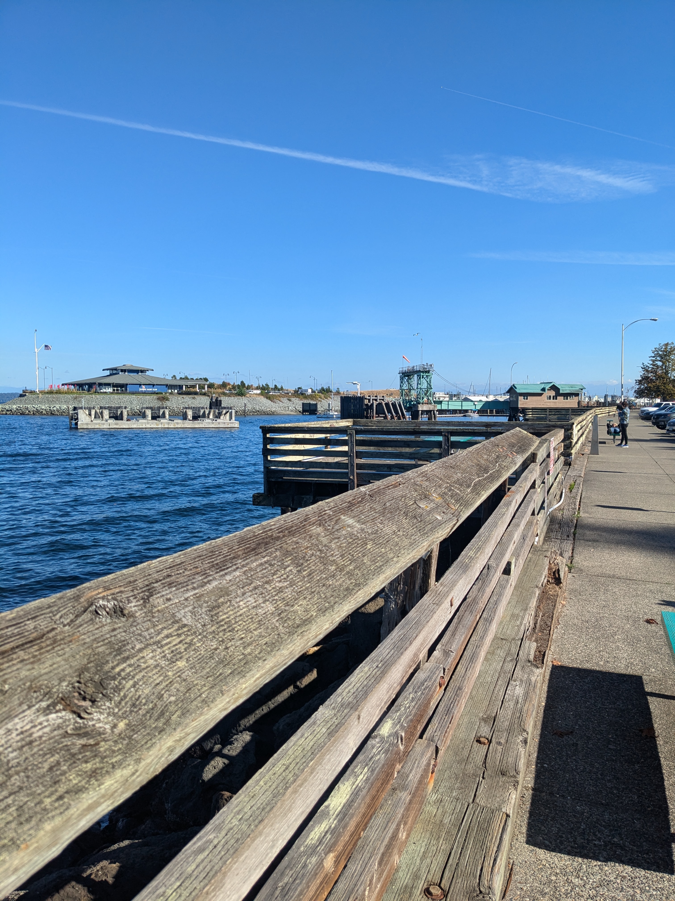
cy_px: 450
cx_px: 338
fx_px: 702
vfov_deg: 65.3
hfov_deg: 51.4
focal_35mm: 27
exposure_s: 1/2597
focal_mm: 4.38
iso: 61
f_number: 1.73
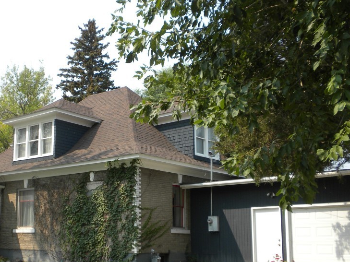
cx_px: 119
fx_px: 526
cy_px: 169
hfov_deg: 36.5
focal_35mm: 52
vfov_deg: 27.9
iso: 64
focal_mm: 6.6
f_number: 3.5
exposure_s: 1/460
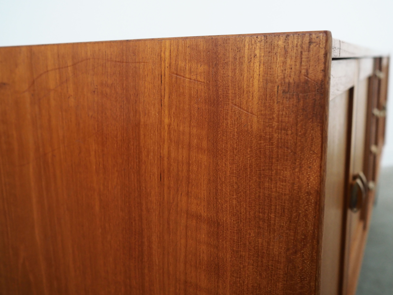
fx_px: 386
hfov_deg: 54.0
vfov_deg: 41.8
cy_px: 148
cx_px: 196
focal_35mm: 34
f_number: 2.5
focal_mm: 17
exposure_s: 1/250
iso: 1600
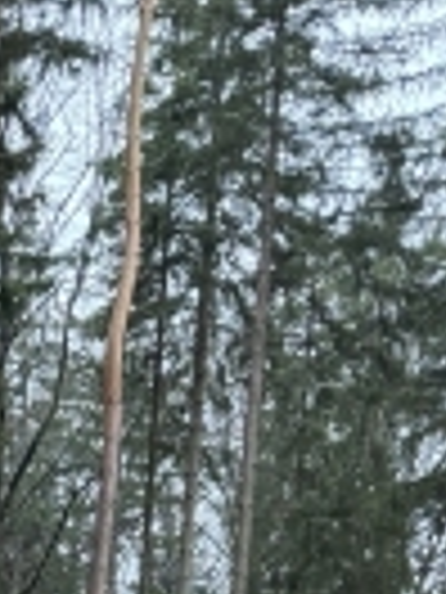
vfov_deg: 14.4
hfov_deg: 12.5
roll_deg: -0.2
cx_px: -324
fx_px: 1873
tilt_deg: -10.3
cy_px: 1246
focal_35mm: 109
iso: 320
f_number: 1.78
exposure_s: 1/60
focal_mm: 6.86
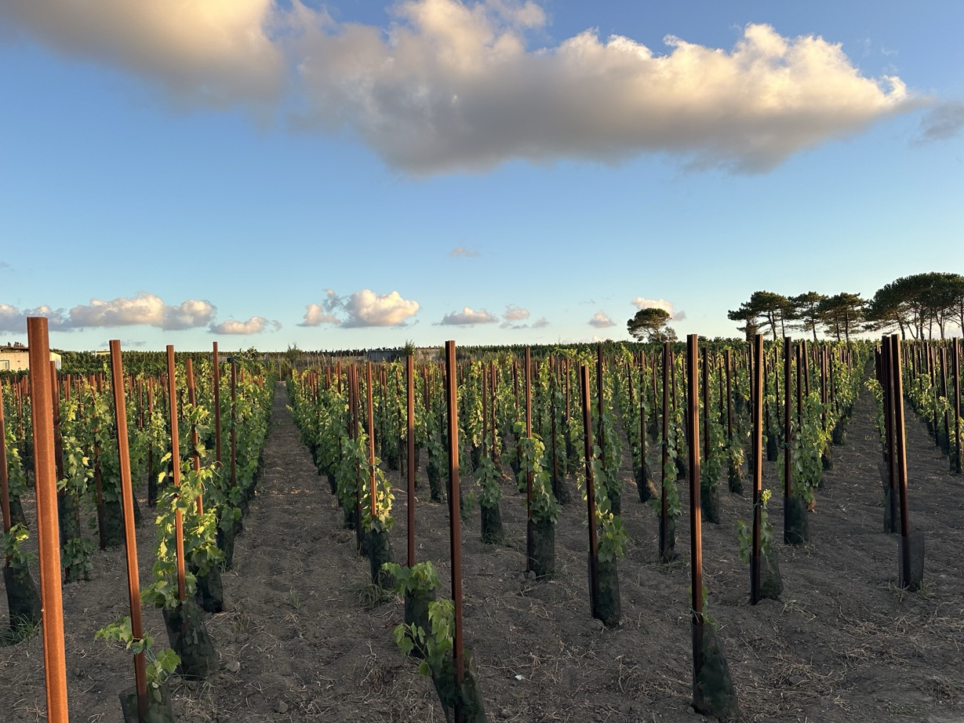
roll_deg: +4.7
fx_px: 696
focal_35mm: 25
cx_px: 463
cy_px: 376
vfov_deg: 54.9
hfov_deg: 69.4
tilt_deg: +0.7
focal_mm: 6.86
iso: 80
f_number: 1.78
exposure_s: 1/971
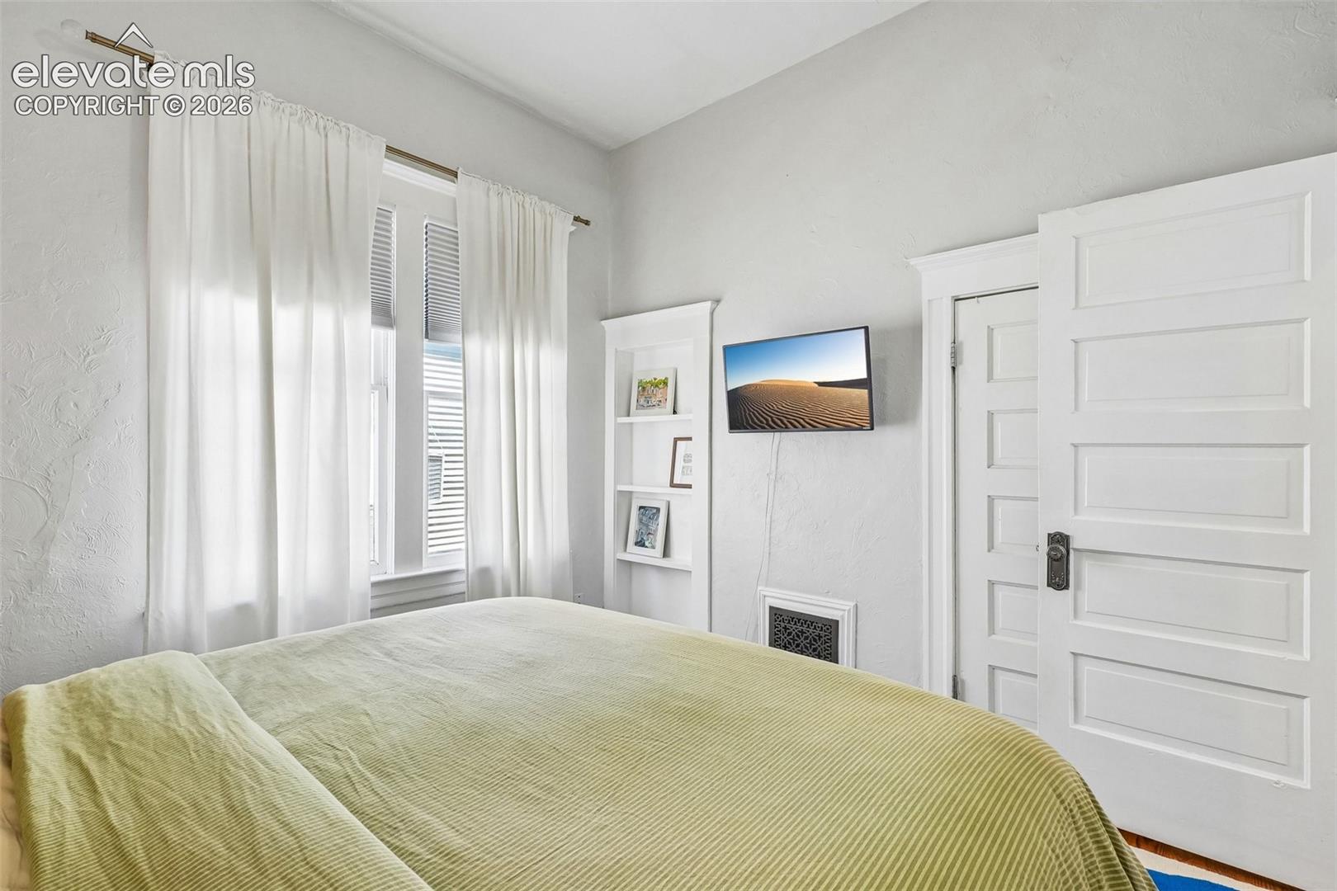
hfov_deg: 97.1
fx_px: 590
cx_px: 668
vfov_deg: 74.1
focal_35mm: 16
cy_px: 446
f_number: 8
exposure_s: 1/20
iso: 800
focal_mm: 10.6
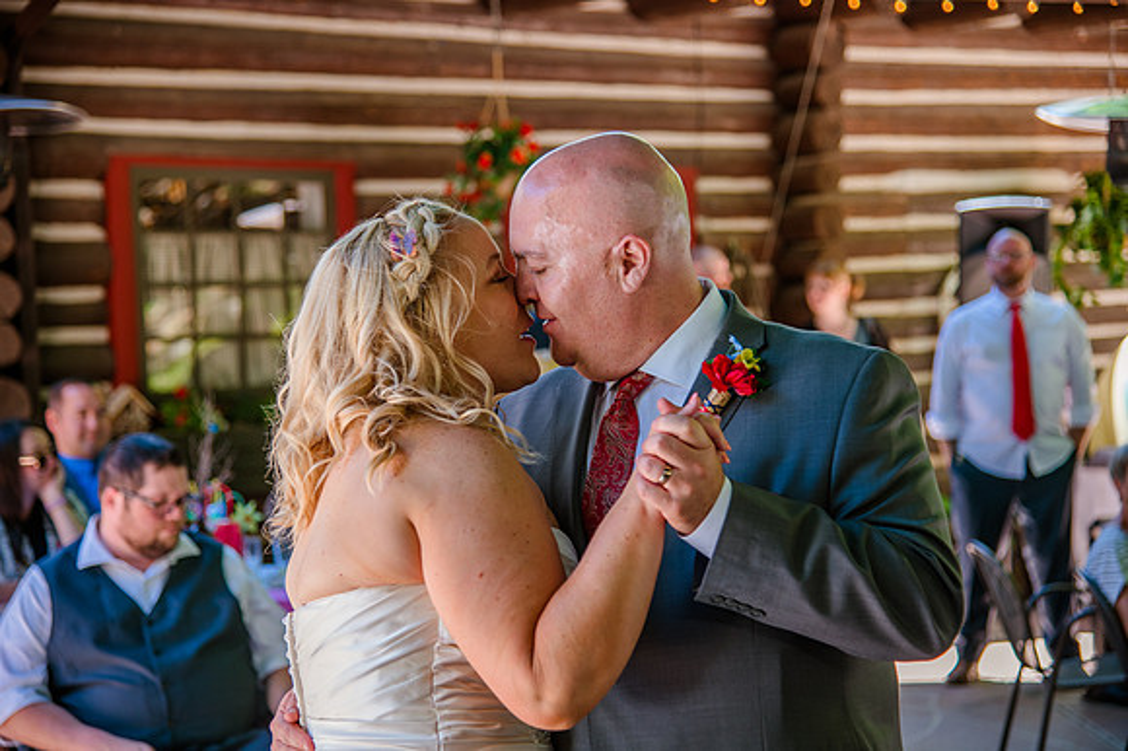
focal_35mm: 76
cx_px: 564
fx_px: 2376
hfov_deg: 26.7
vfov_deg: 18.0
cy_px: 376
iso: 320
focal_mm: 75
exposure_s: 1/125
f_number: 4
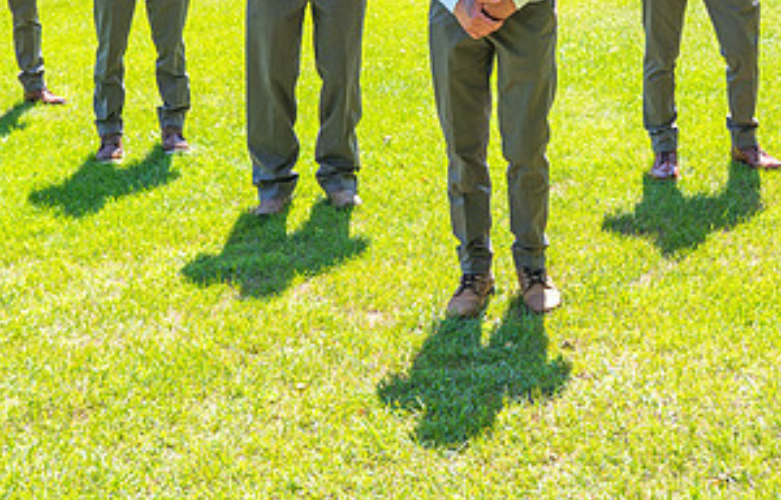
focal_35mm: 85
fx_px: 1822
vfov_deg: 15.2
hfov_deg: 24.0
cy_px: -54
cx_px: 544
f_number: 6.3
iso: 100
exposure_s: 1/320
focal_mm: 33
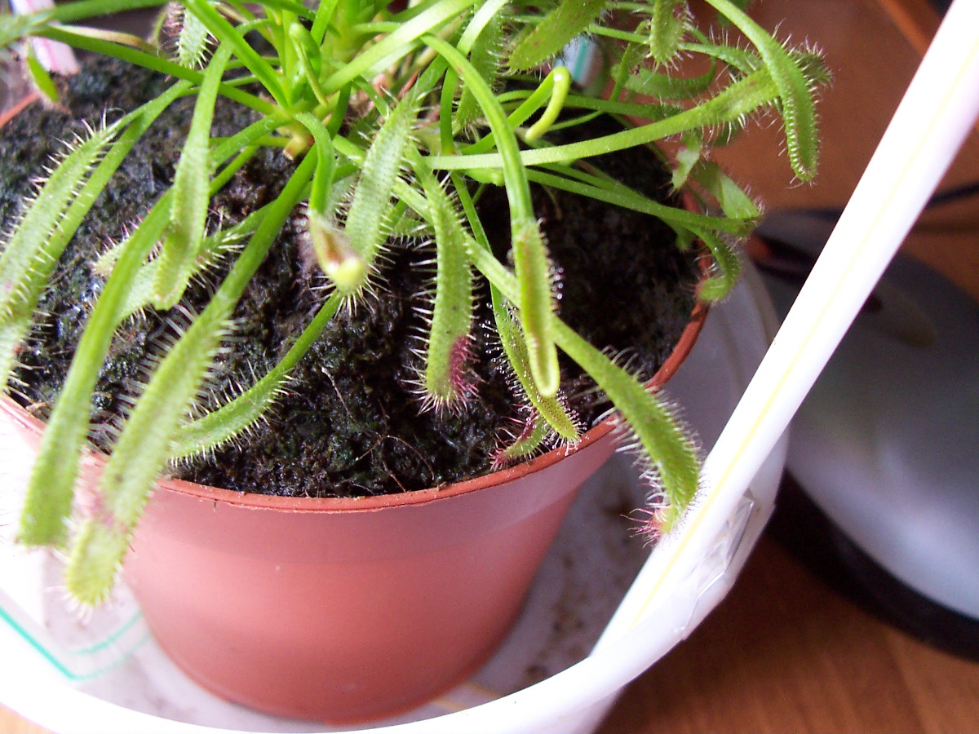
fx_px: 1046
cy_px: 367
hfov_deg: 50.1
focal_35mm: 37
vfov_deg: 38.7
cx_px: 490
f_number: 2.8
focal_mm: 5.6
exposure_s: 1/8
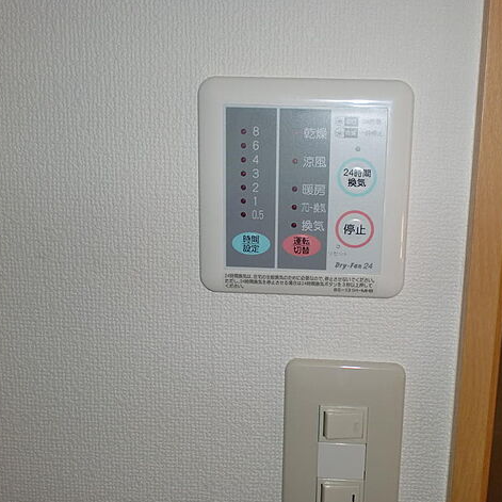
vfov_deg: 40.0
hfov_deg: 39.8
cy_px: 254
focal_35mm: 42
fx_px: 689
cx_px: 309
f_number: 3.1
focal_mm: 6.3
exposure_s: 1/60
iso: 125
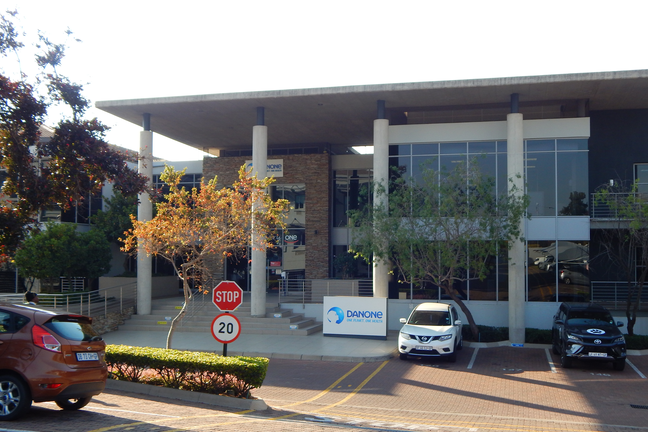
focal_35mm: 40
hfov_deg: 48.5
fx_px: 720
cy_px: 236
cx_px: 327
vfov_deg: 33.4
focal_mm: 6.8
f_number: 3.4
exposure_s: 1/400
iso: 125
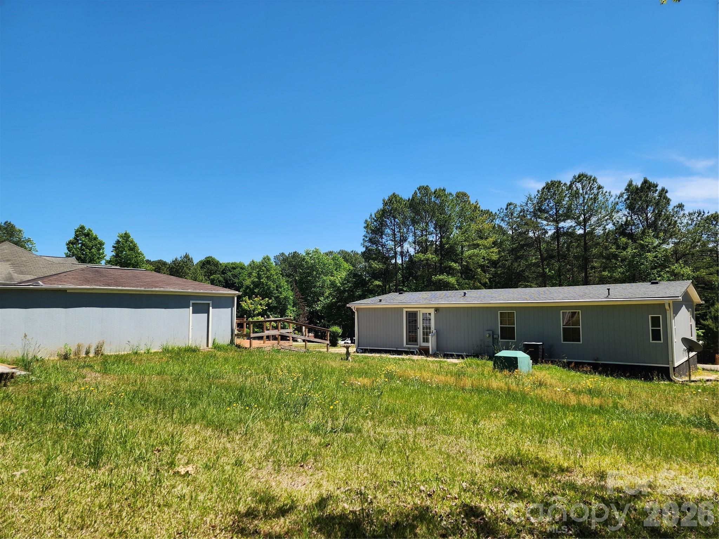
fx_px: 478
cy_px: 270
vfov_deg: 58.9
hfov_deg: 73.9
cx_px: 360
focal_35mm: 23
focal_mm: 6.4
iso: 12
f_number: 1.8
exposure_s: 1/883
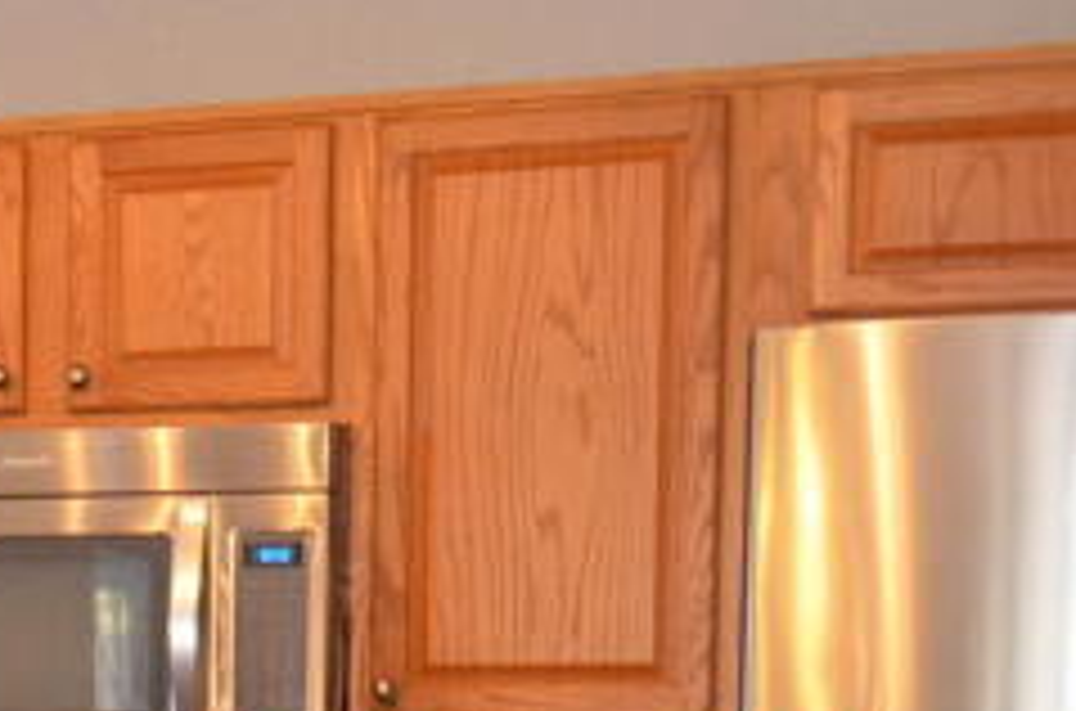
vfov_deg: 12.8
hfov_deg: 19.0
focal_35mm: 102
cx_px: -196
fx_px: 3041
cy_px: 994
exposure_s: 1/60
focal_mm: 14
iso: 1250
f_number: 3.8
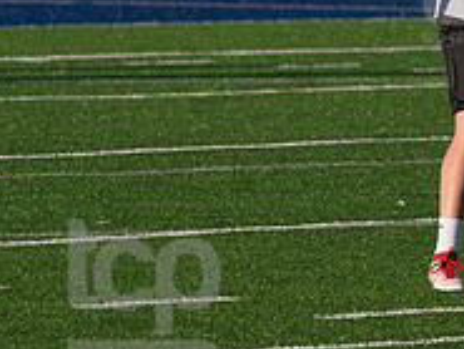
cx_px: 499
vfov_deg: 1.8
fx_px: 11200
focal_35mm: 835
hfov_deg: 2.4
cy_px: -43
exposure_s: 1/1600
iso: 250
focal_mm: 185
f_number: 5.6
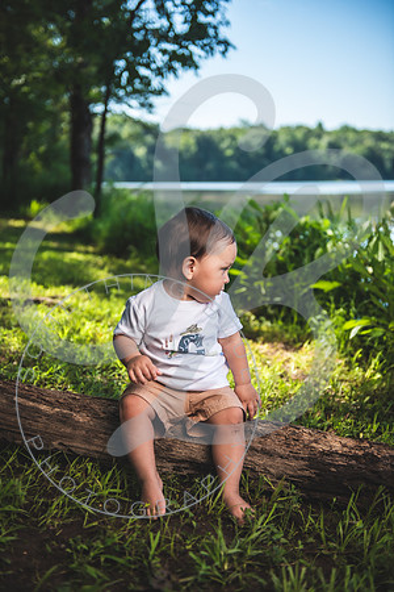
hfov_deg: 29.9
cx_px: 197
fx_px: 739
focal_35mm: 45
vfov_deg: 43.6
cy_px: 296
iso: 100
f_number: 2.8
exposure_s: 1/800
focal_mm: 45
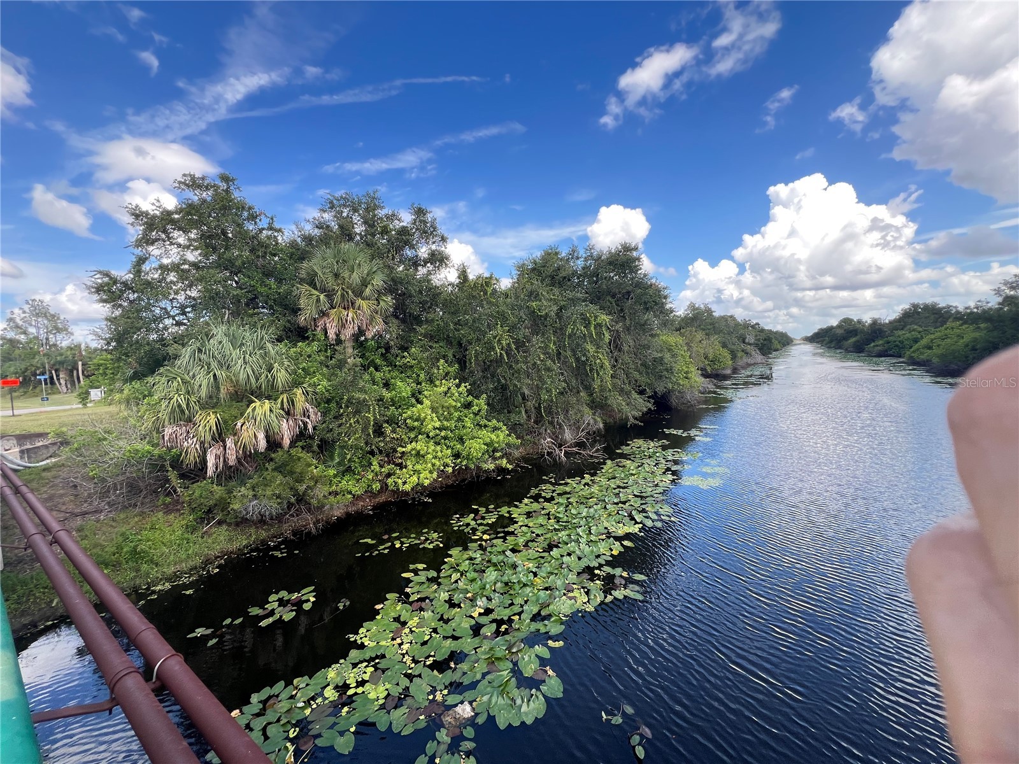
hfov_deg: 106.2
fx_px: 383
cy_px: 382
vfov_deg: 89.9
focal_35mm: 13
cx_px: 510
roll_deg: +3.2
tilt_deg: -2.9
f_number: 1.8
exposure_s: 1/315
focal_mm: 1.57
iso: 32
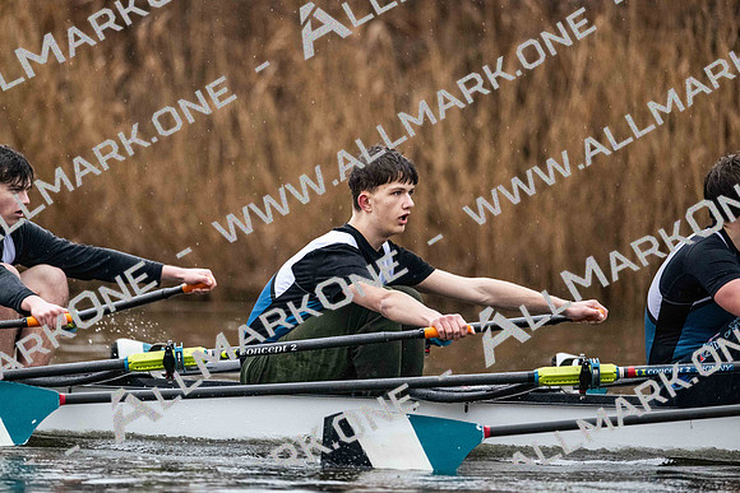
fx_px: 8224
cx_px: 370
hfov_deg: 5.2
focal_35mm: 400
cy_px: 246
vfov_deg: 3.4
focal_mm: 400
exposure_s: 1/1600
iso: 6400
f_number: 4.5
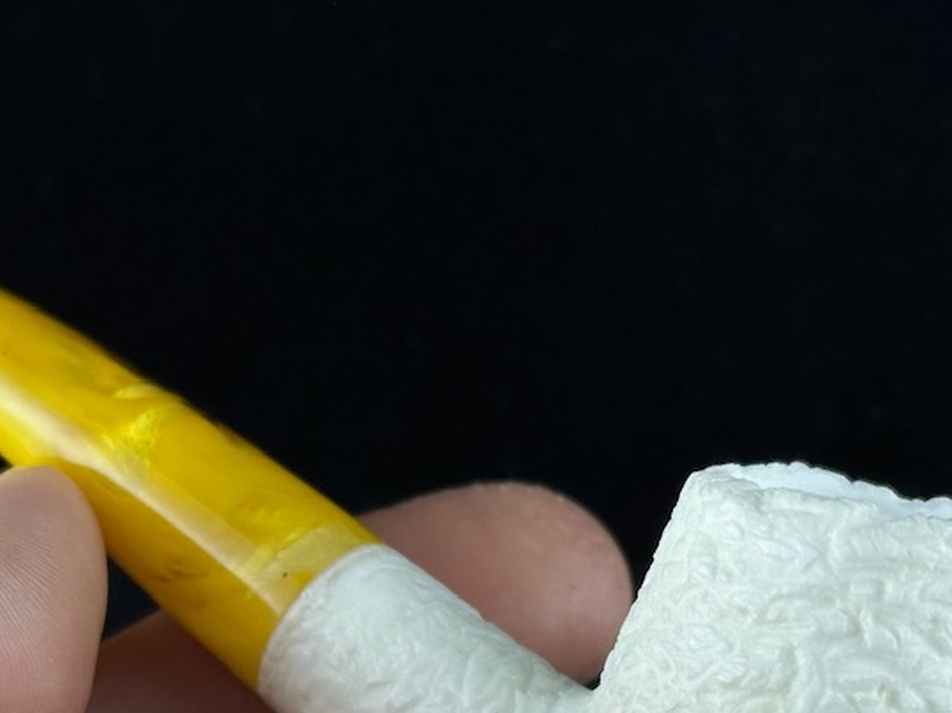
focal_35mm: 114
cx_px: 510
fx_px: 3134
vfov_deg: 12.9
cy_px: 662
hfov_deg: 17.3
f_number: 1.78
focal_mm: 6.86
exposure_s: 1/612
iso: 64
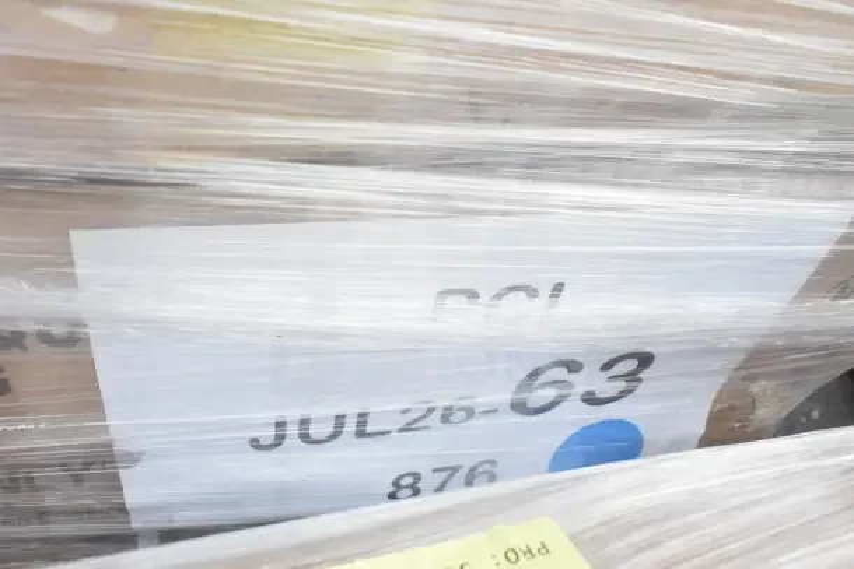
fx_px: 819
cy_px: 284
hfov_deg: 55.1
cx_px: 427
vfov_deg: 38.4
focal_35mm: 34
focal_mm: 23
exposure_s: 1/400
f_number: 10
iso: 1600
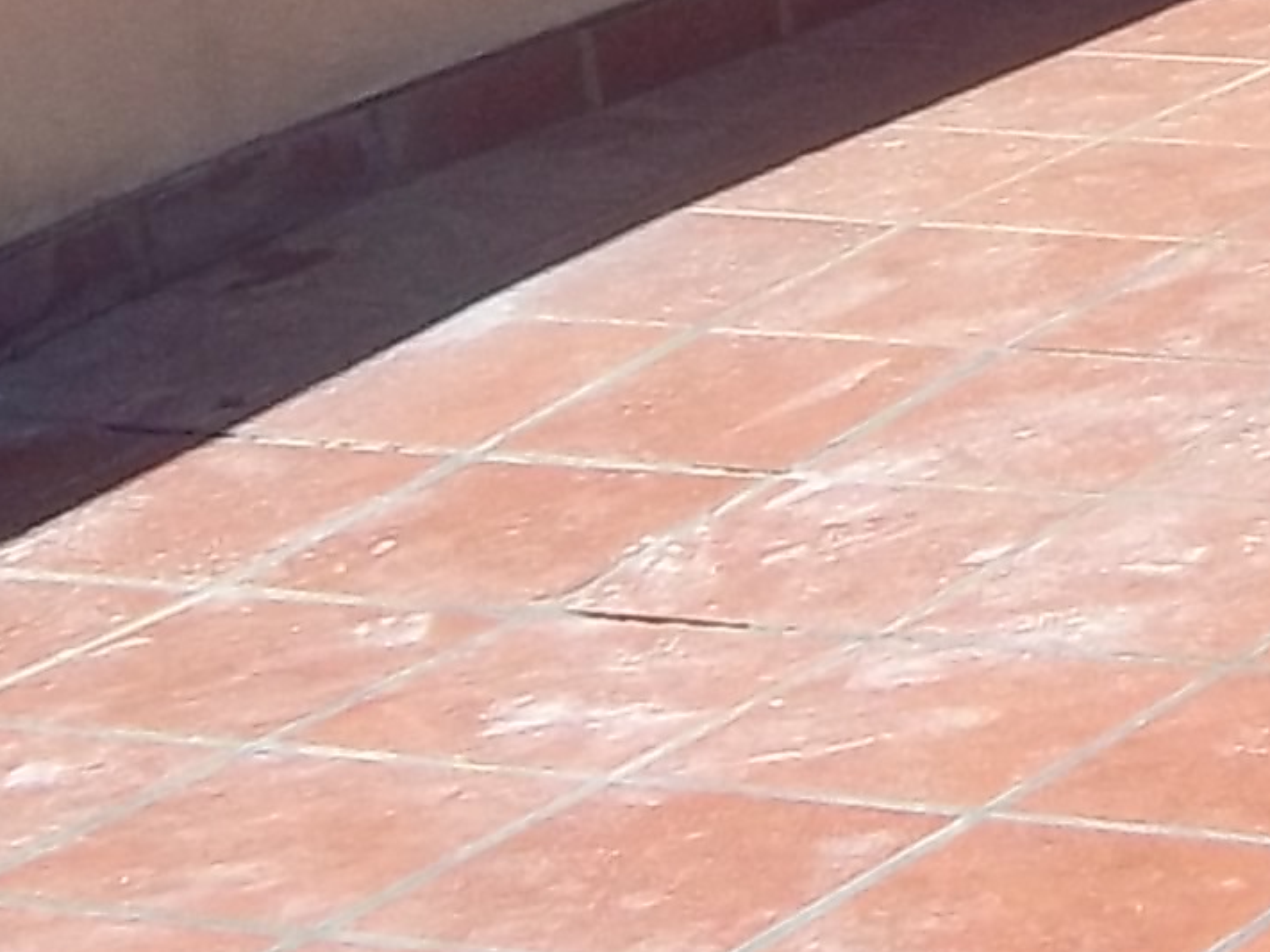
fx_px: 6603
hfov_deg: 10.4
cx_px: 2211
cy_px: -859
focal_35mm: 180
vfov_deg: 7.9
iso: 80
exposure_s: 1/250
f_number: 5.5
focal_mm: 5.7
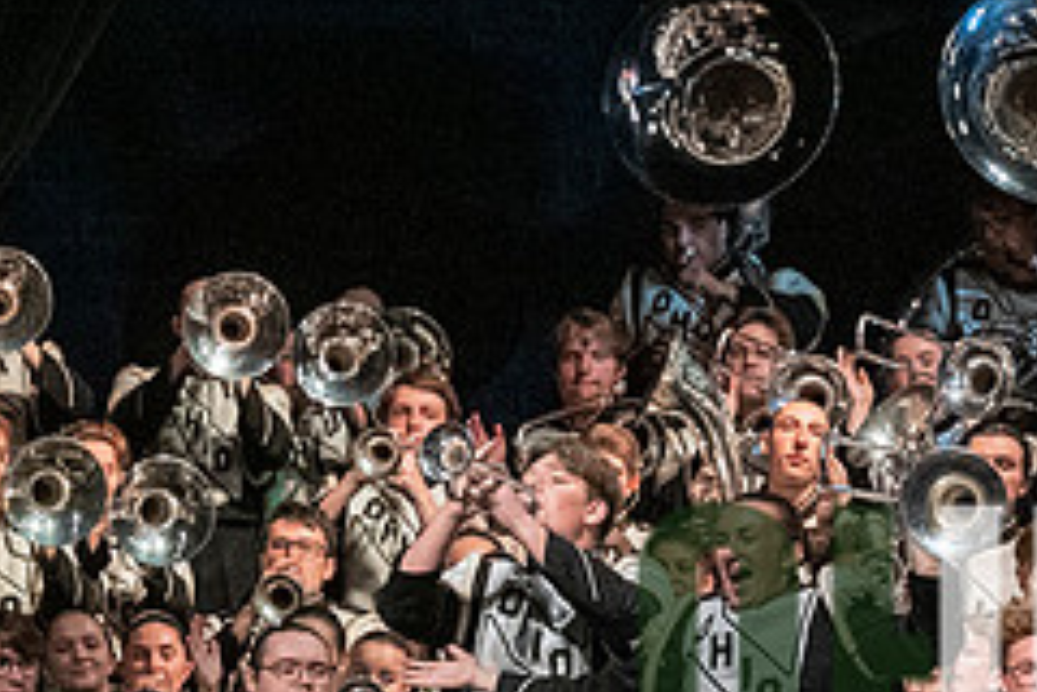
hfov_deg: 4.6
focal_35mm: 451
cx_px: 964
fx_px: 12990
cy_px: 705
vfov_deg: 3.0
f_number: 4
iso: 4000
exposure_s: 1/500
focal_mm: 125
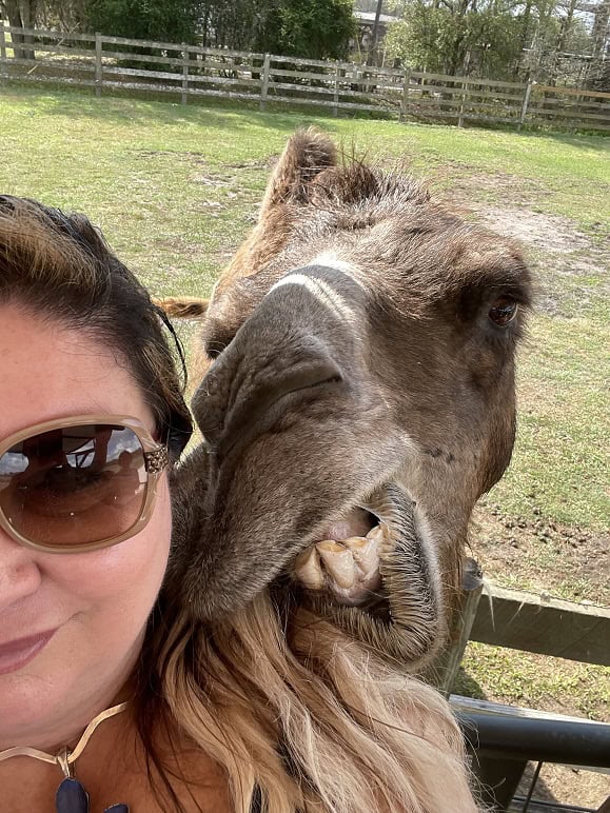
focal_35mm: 30
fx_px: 705
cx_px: 305
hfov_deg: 46.8
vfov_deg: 60.0
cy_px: 406
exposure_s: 1/121
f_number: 2.2
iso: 25
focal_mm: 2.7
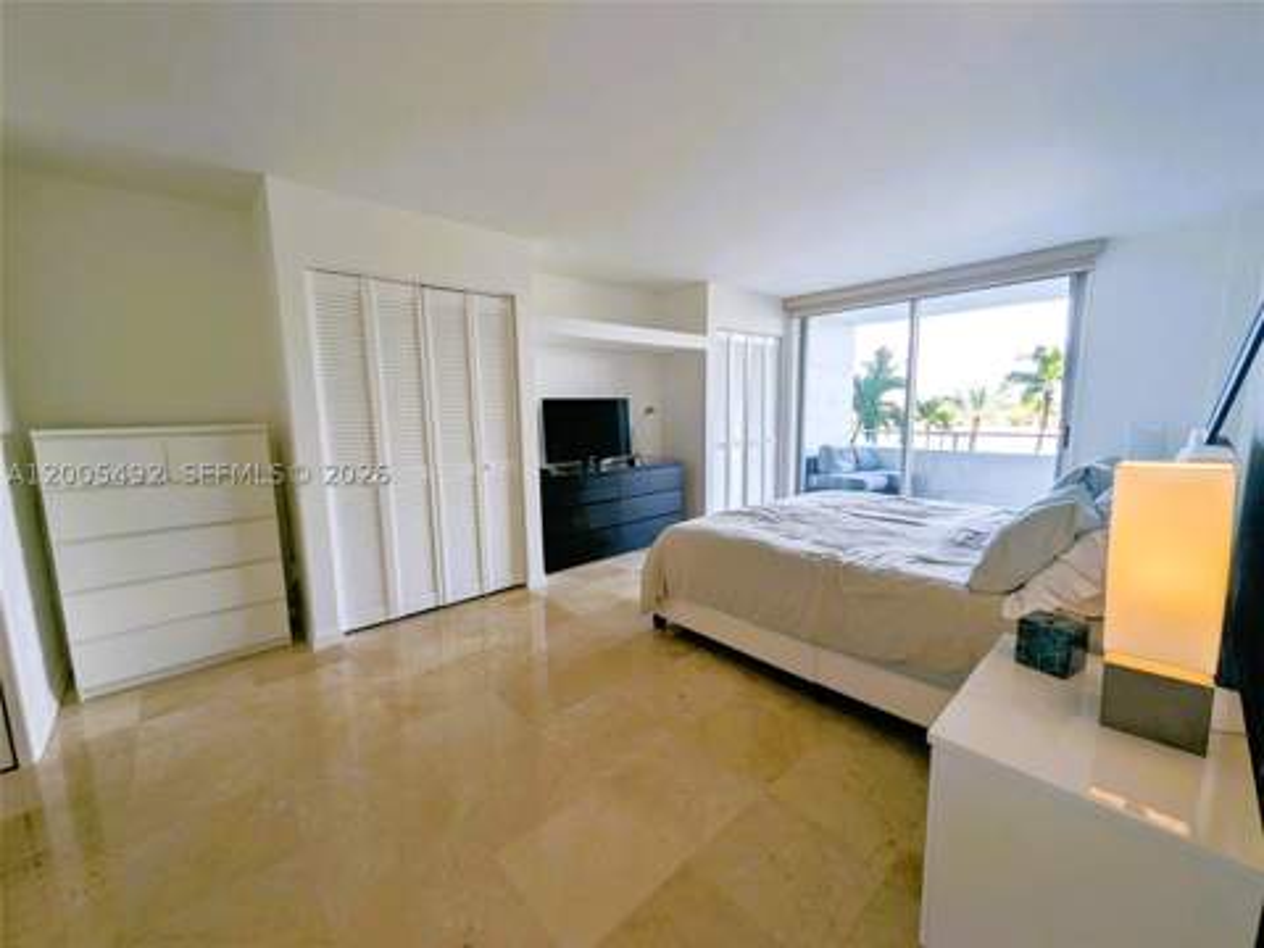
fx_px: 475
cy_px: 474
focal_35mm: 13
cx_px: 632
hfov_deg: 106.2
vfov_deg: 89.9
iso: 48
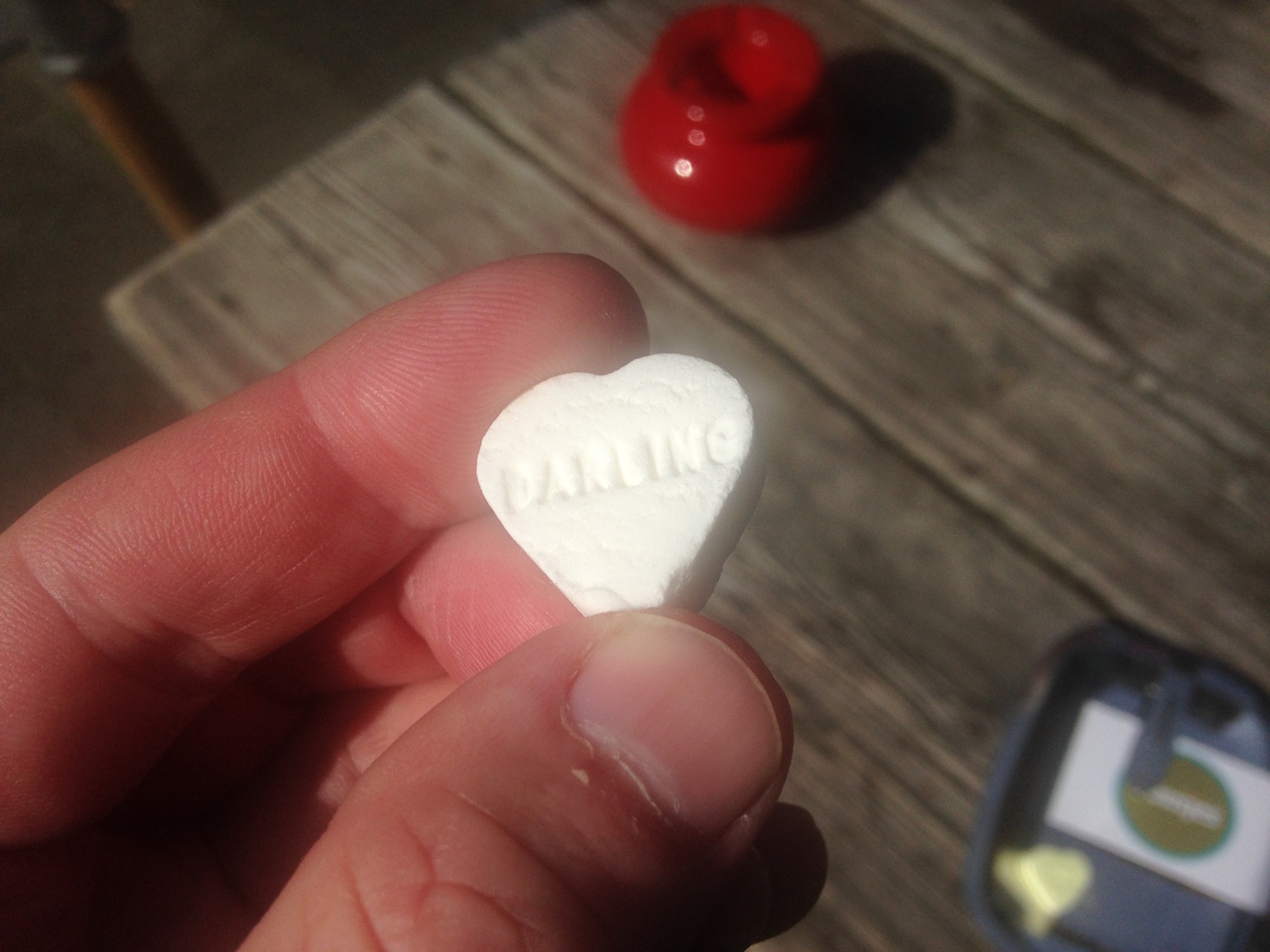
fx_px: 1211
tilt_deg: -61.9
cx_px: 635
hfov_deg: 55.4
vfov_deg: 42.9
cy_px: 476
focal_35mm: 33
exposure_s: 1/3195
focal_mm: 4.12
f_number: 2.4
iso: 50
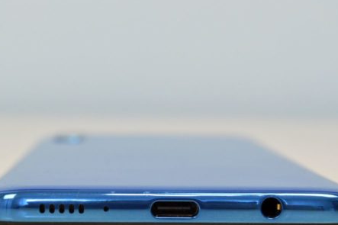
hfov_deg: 18.3
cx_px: 162
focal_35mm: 112
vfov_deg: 12.3
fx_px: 1048
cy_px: 137
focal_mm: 55
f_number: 10
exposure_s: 1/25
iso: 1600
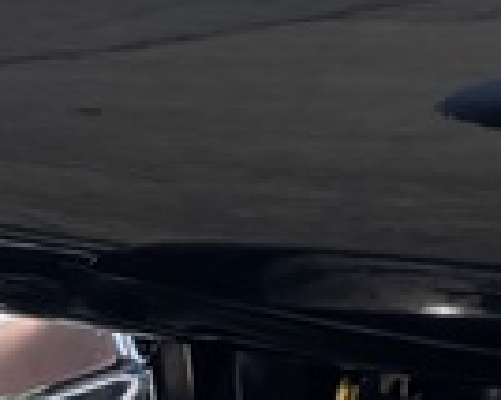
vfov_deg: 7.4
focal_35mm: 194
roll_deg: -2.7
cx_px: 580
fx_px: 2874
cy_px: -561
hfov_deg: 9.8
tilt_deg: -14.0
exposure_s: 1/675
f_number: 1.6
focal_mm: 5.96
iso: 50
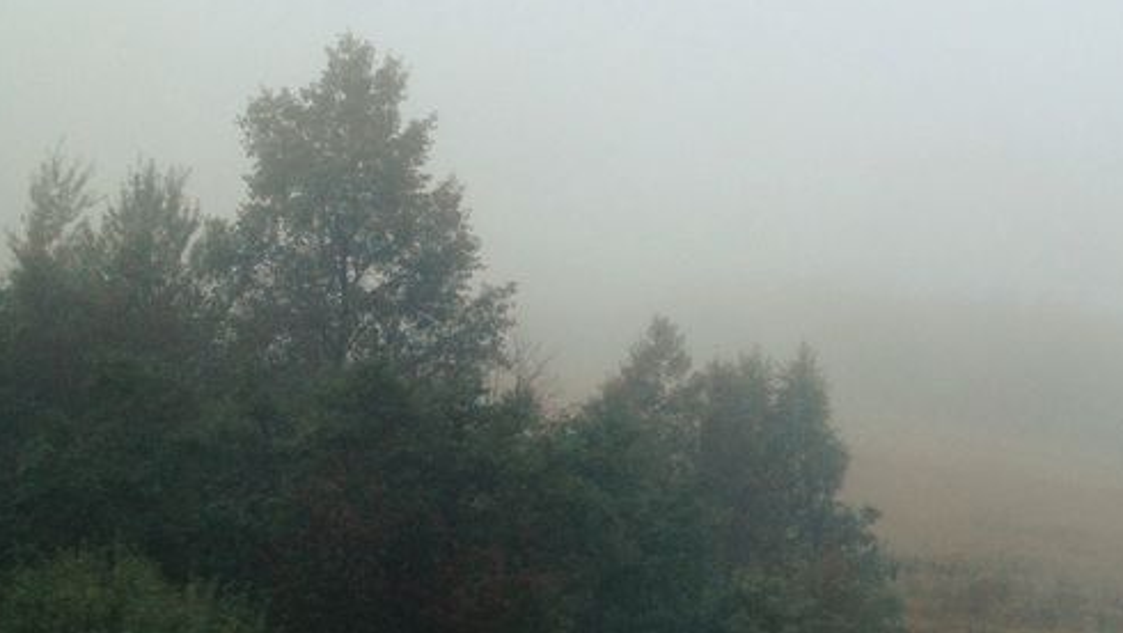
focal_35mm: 70
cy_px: 235
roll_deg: -3.4
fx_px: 2085
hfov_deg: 28.9
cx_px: 1011
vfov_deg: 17.2
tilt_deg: +2.5
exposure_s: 1/516
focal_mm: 4.28
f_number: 2.4
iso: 50
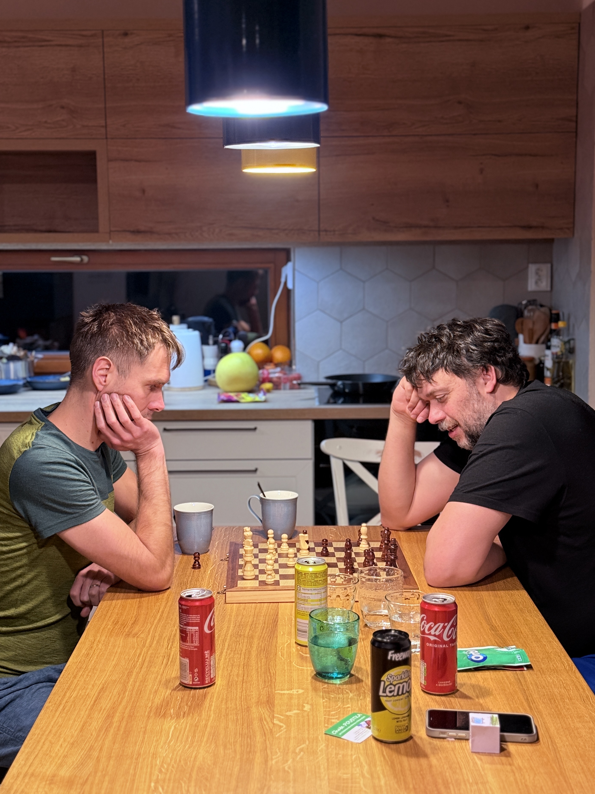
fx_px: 1192
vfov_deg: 36.8
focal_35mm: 52
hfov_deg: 28.0
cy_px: 367
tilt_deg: -6.0
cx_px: 283
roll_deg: -0.4
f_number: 1.78
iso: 160
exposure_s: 1/49
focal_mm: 6.76
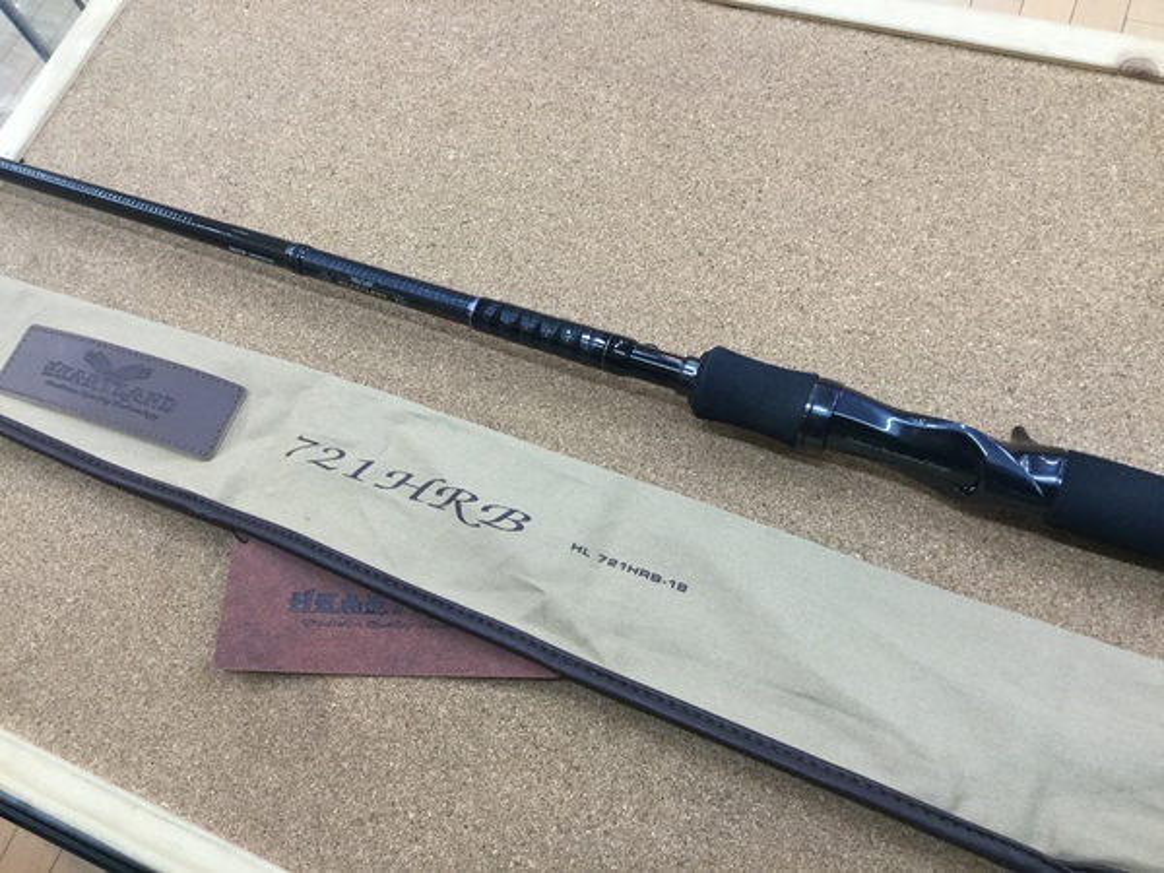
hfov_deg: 58.4
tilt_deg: -65.8
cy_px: 436
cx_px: 582
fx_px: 1042
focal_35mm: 31
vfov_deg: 45.4
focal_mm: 3.3
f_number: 2.4
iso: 50
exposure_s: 1/30
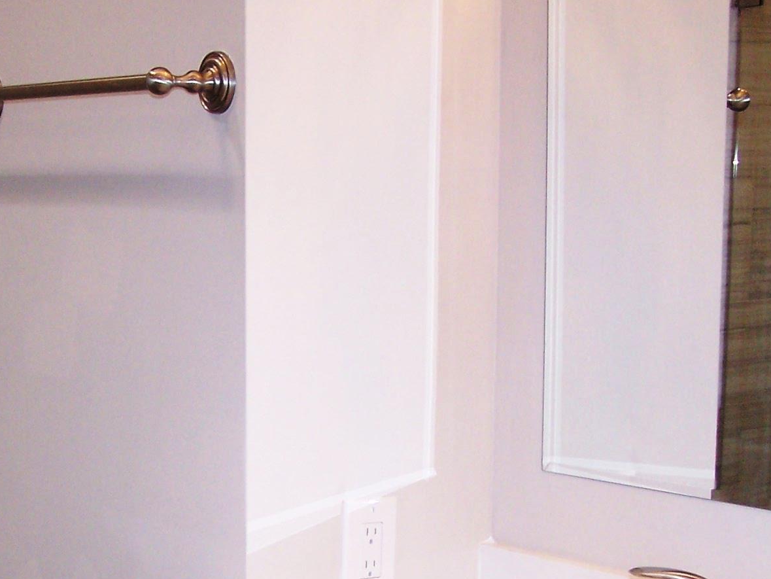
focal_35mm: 83
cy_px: 485
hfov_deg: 23.4
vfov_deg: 17.6
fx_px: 1849
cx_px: 228
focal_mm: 6.3
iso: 140
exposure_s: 1/60
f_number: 2.8
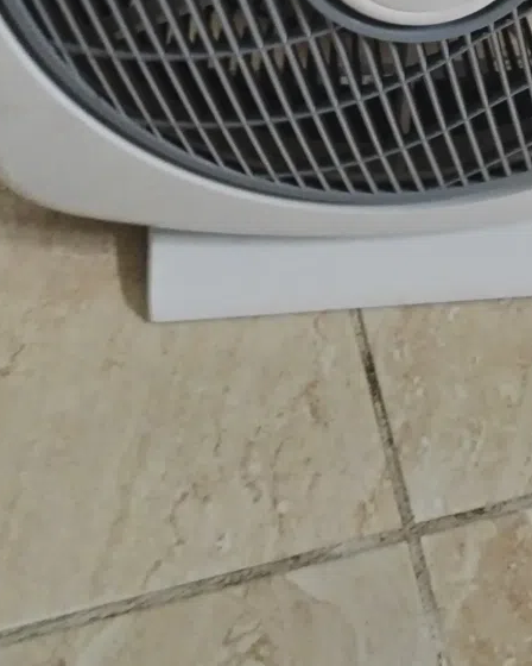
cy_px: -92
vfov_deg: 25.3
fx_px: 1358
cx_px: 431
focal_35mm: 69
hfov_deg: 21.9
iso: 1191
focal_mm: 4.75
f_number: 1.8
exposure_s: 1/25
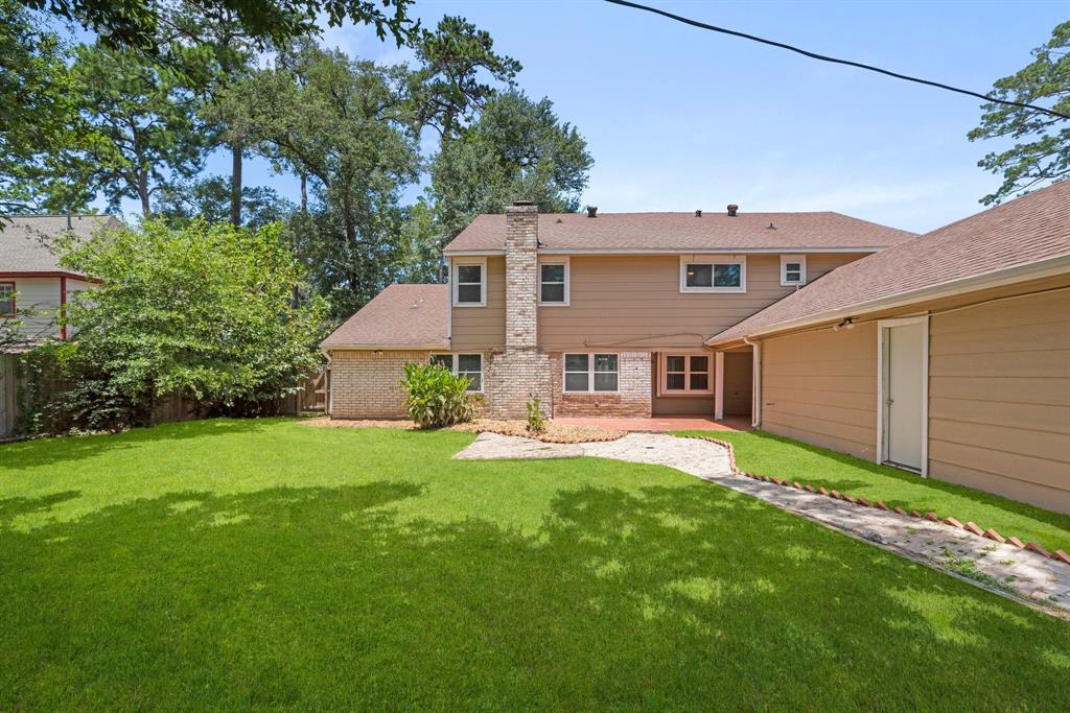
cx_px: 535
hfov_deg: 100.4
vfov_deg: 77.3
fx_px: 446
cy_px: 356
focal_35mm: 15
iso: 250
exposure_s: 1/400
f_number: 9
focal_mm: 15
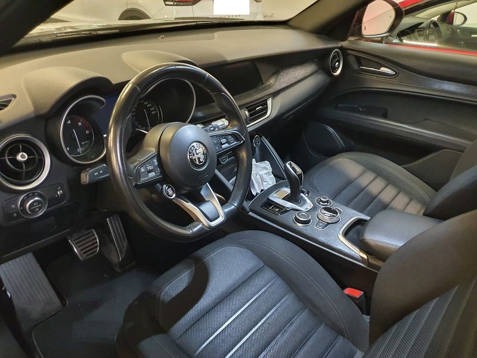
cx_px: 238
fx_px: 358
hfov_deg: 67.3
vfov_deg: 53.1
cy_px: 179
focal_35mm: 26
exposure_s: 1/17
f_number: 1.5
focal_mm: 4.3
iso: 640
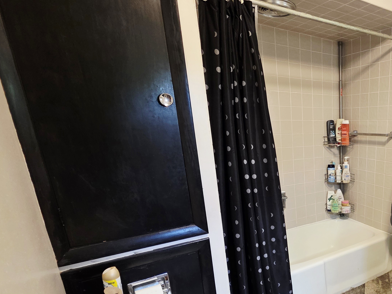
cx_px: 343
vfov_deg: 54.7
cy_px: 213
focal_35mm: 24
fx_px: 272
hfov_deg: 61.9
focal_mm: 2.2
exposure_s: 1/60.2
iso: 250
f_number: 1.9
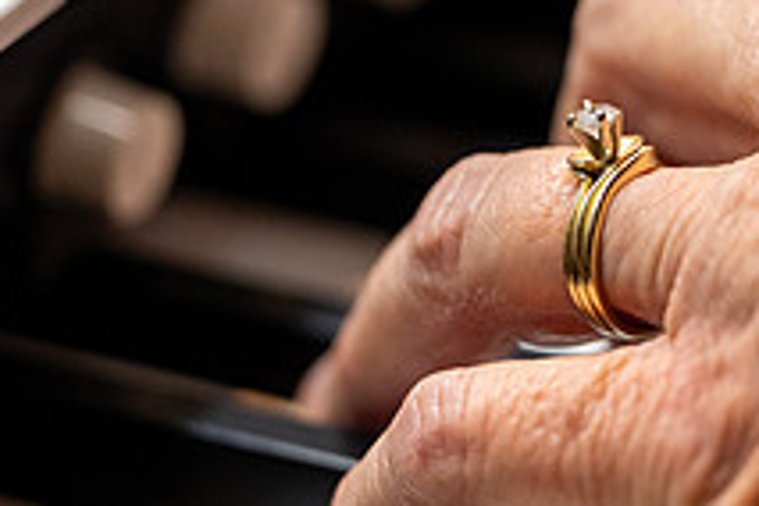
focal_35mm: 395
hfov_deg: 5.2
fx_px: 8327
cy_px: 134
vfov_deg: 3.5
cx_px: 599
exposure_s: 1/200
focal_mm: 145
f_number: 2.8
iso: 2500
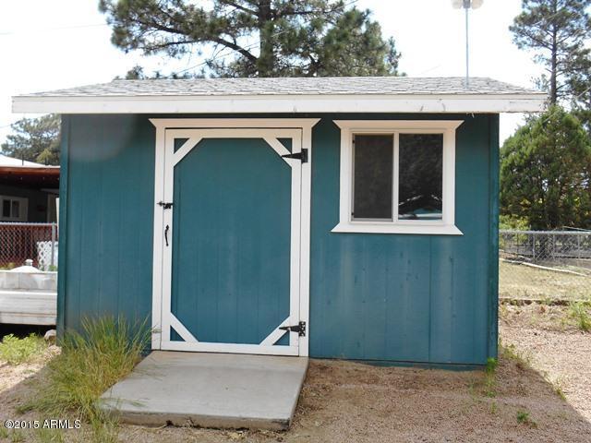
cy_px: 222
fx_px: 598
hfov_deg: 52.6
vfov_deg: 40.7
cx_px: 296
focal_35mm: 35
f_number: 3.7
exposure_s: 1/320
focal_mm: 6.3
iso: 80
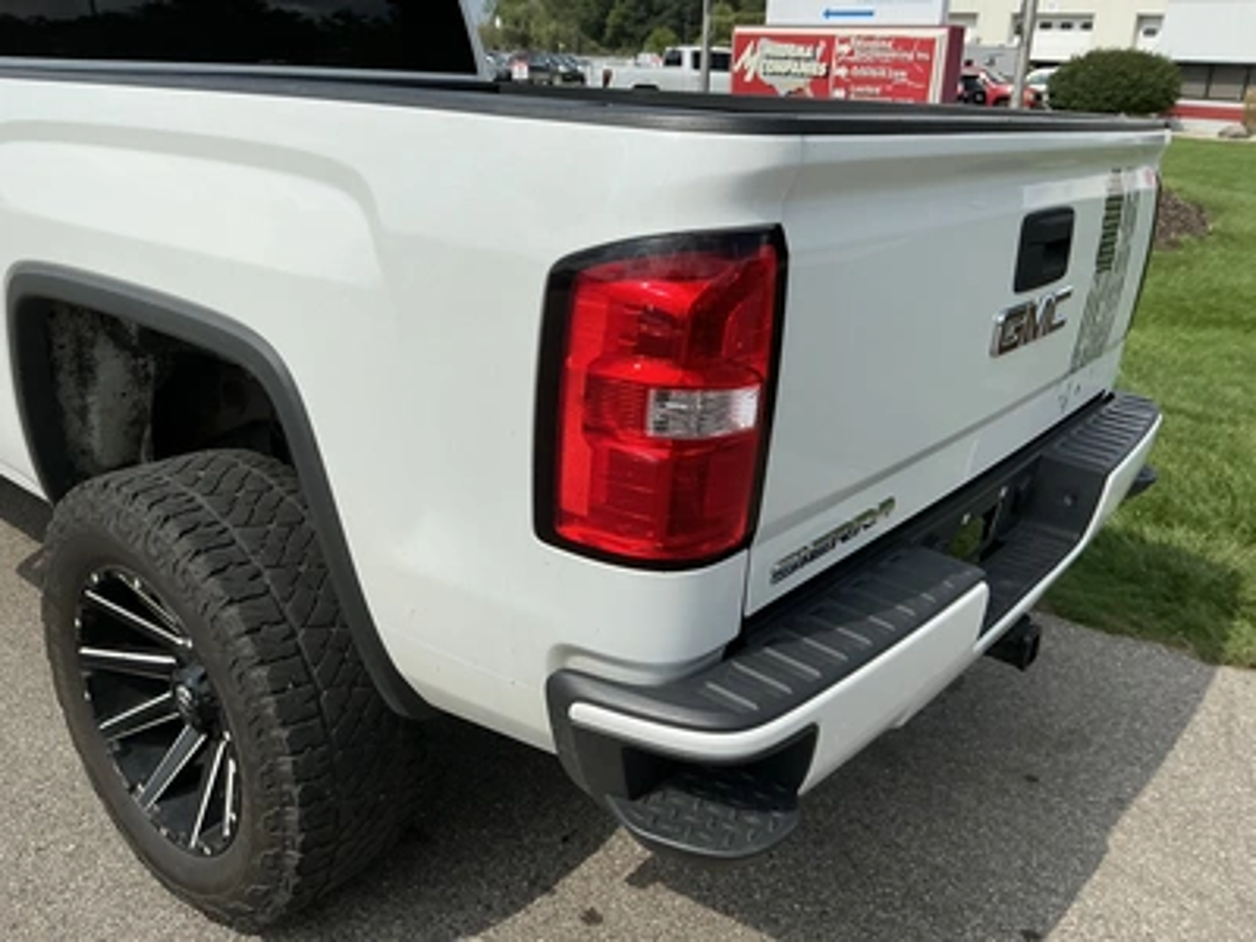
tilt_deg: -17.7
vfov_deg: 49.7
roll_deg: -5.1
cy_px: 471
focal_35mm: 28
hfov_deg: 63.4
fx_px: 1016
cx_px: 628
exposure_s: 1/3534
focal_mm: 3
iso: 25
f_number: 1.8
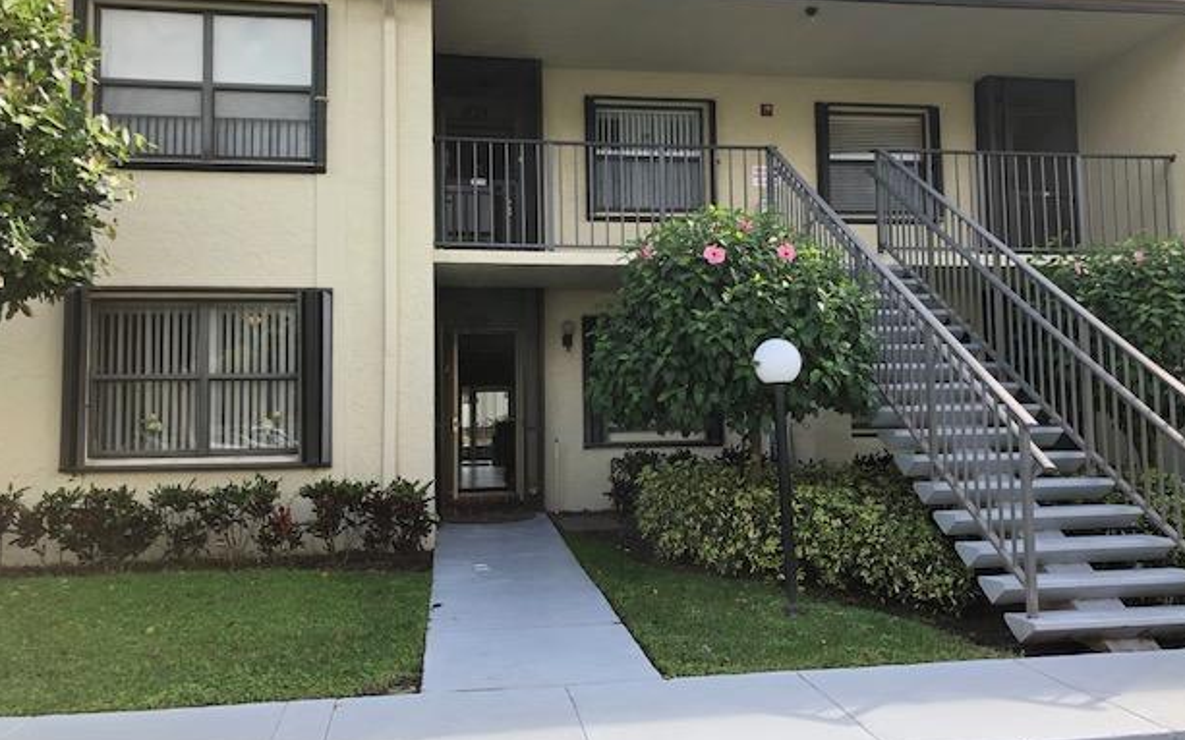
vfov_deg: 40.6
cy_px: 350
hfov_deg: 61.2
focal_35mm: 31
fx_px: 1001
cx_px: 611
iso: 20
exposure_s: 1/470
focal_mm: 3.99
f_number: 1.8
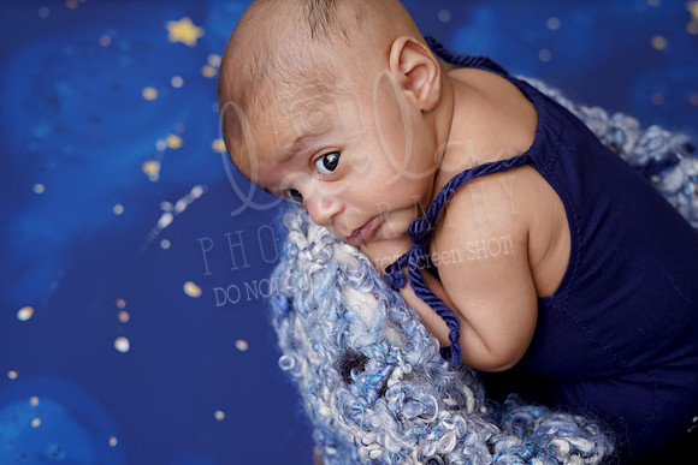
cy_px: 232
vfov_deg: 27.0
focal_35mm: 50
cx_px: 349
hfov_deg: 39.6
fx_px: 970
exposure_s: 1/200
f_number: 4
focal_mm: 50
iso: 100
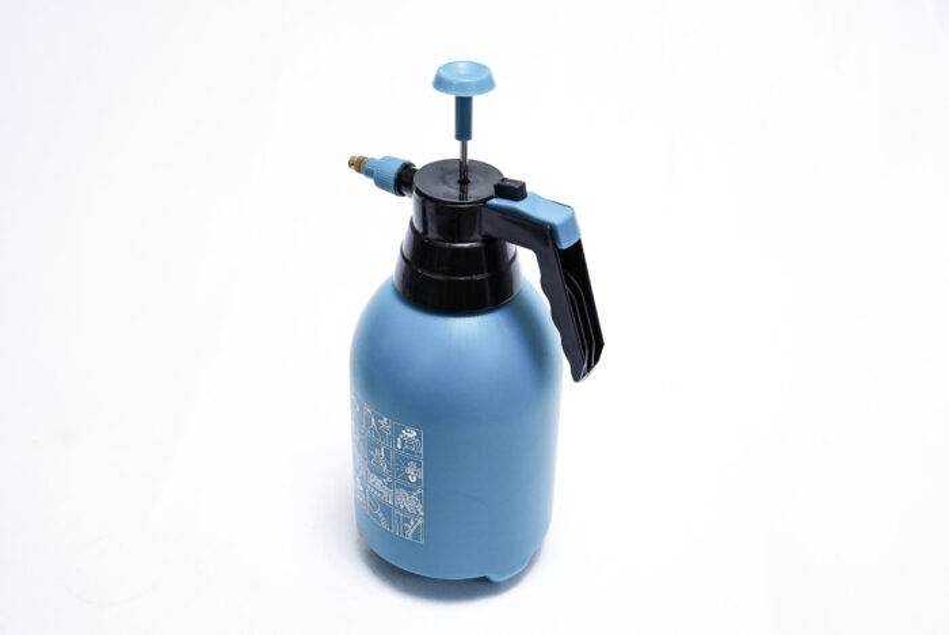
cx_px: 474
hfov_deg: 41.1
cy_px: 318
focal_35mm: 48
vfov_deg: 28.1
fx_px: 1266
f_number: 8
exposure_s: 1/250
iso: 3200
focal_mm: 48
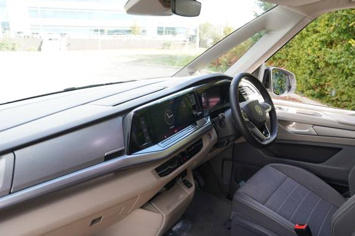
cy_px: 129
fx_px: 277
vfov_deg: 46.1
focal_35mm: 28
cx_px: 183
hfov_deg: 65.3
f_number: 4
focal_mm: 25.1
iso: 250
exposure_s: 1/60
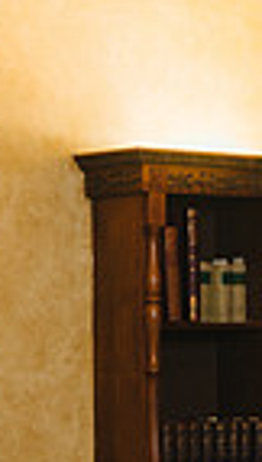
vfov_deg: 11.1
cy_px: 485
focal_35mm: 191
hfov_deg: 6.3
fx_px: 2347
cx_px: 437
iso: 500
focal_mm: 58
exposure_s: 1/100
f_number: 2.8
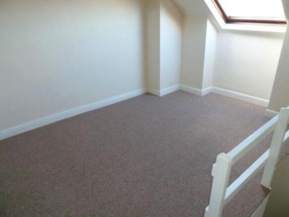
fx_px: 209
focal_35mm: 25
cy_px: 108
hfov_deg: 69.4
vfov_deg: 54.9
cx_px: 144
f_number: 3.3
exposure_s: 1/30
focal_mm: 4.1
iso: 250
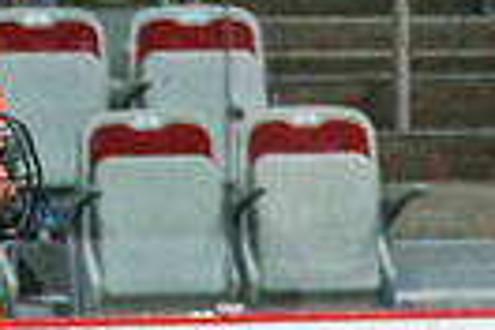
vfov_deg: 2.3
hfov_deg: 3.5
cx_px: -192
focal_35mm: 584
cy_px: 669
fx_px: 8029
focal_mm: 88
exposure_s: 1/640
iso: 1000
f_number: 2.8
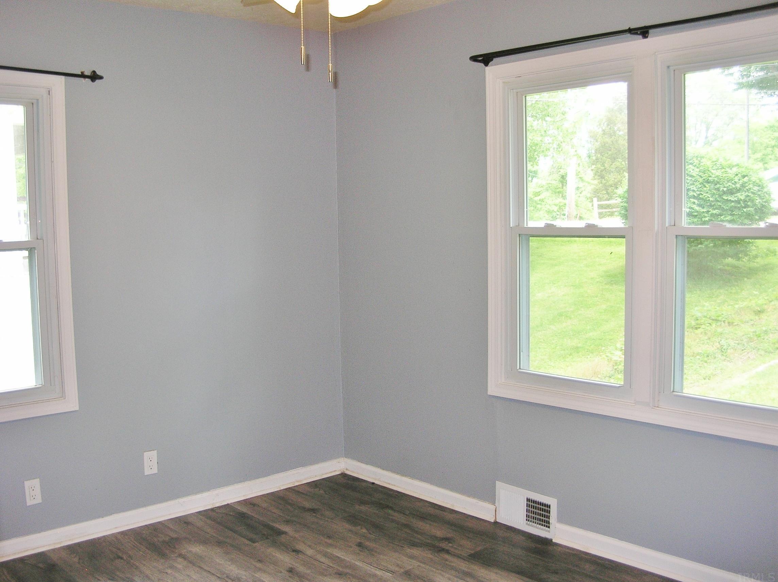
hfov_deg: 51.4
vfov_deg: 39.6
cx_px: 389
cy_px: 291
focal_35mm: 36
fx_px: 808
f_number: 2.7
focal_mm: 6
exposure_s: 1/30
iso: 50
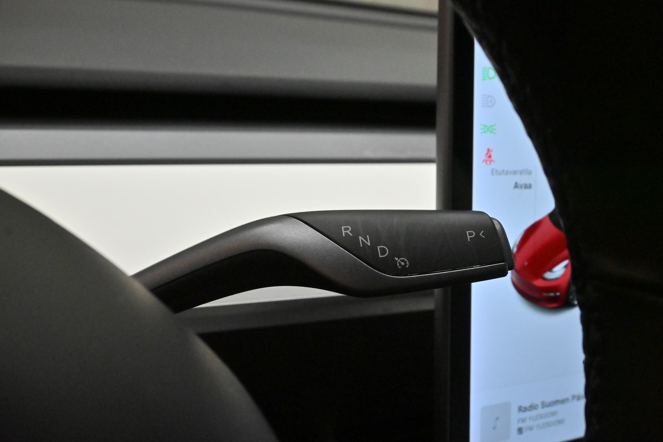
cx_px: 332
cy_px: 221
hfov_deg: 49.6
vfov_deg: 34.2
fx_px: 718
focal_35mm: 39
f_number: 8
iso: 5000
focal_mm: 26
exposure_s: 1/250
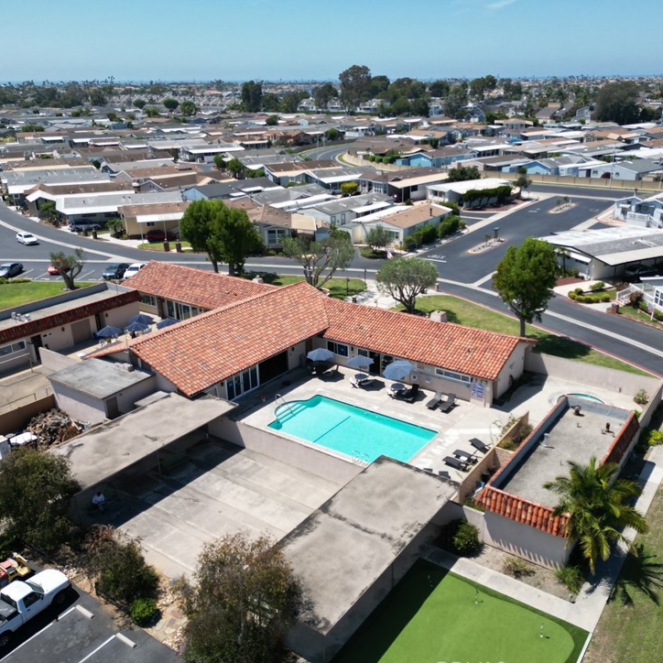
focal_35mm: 30
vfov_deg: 54.0
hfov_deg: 54.0
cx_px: 363
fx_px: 650
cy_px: 332
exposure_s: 1/3200
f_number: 1.7
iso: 130
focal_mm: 6.72
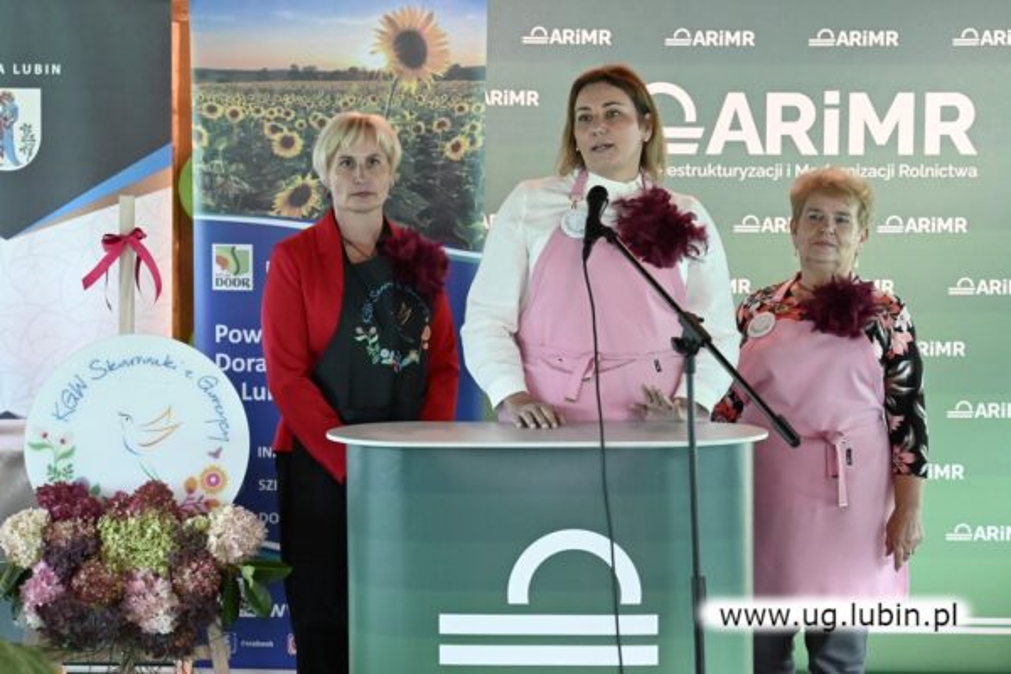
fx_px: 2134
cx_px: 506
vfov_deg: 17.9
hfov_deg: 26.7
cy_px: 337
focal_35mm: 76
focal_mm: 51
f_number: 2.8
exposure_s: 1/125
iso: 3200
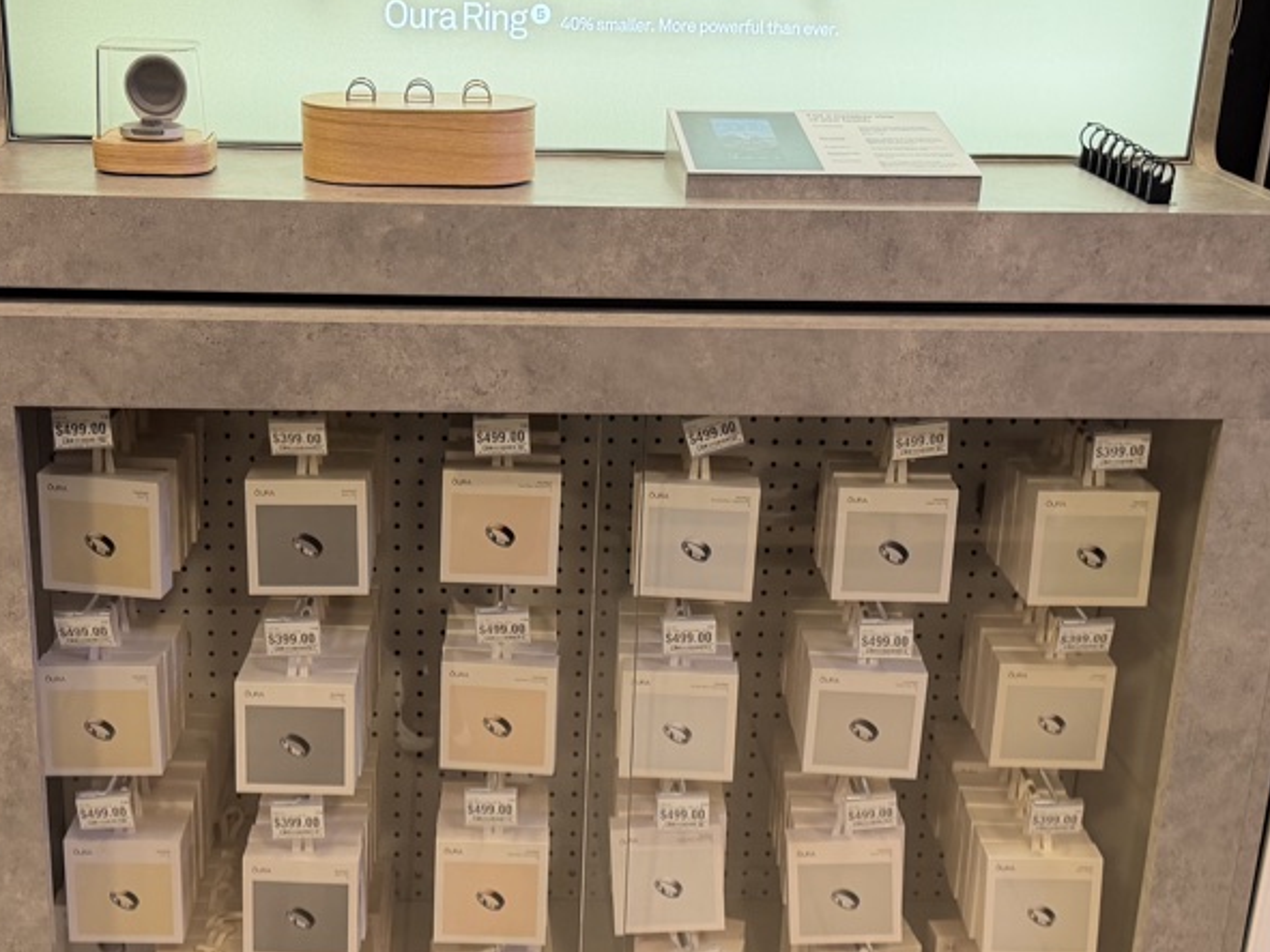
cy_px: 489
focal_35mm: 49
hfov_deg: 38.8
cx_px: 542
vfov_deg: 29.7
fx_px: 1797
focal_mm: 6.76
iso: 250
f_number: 1.78
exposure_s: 1/120
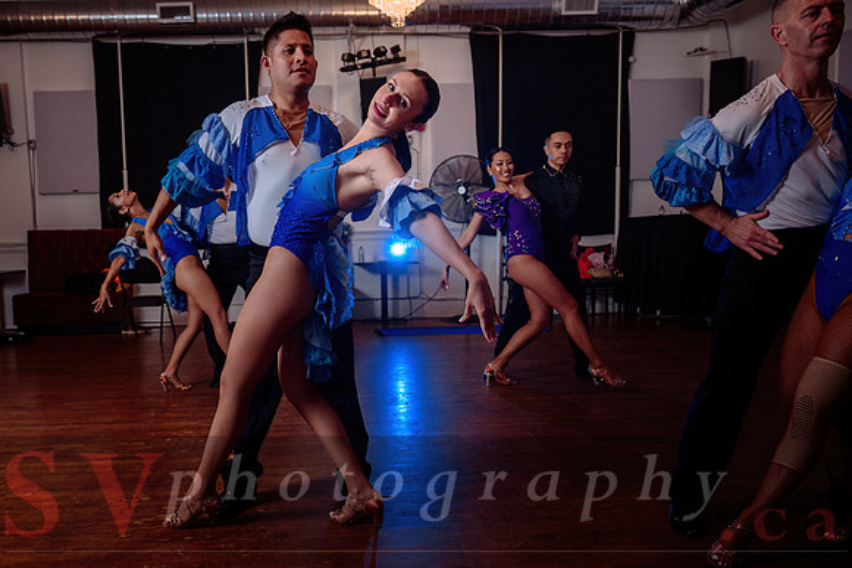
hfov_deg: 59.1
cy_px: 325
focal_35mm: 31
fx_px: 741
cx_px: 329
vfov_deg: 41.9
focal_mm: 25.5
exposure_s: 1/160
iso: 640
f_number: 4.5
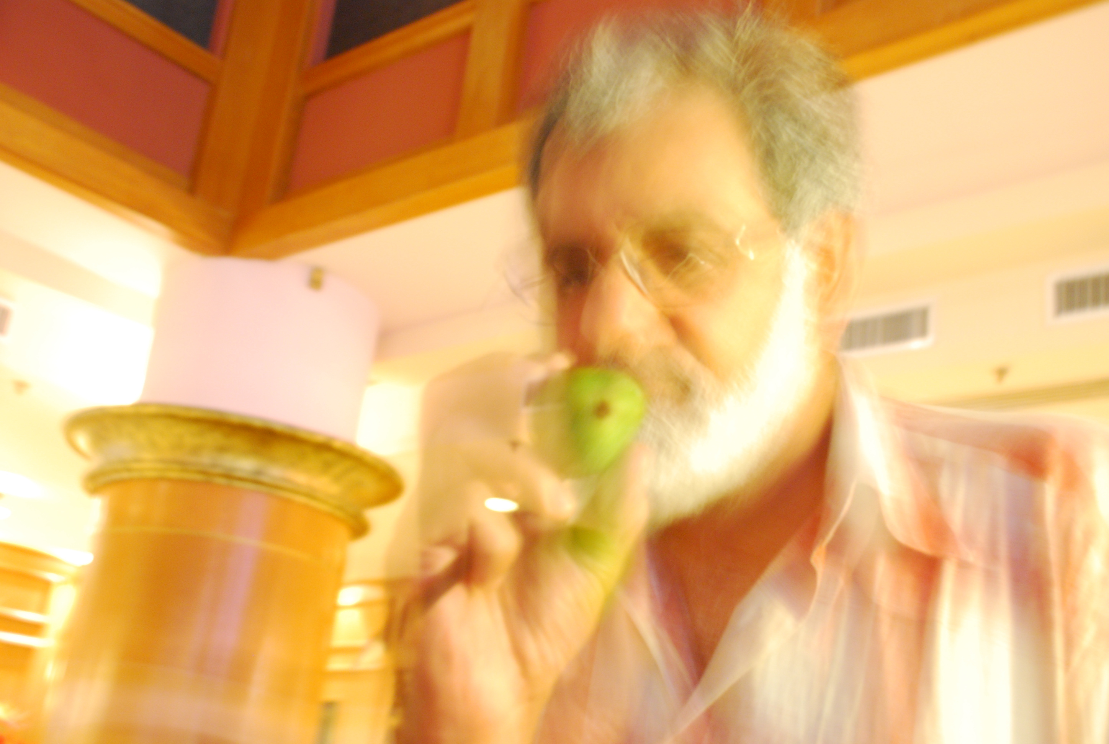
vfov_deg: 29.1
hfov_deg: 42.2
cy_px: 372
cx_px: 554
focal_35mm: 46
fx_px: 1435
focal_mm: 31
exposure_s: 1.1
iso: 800
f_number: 5
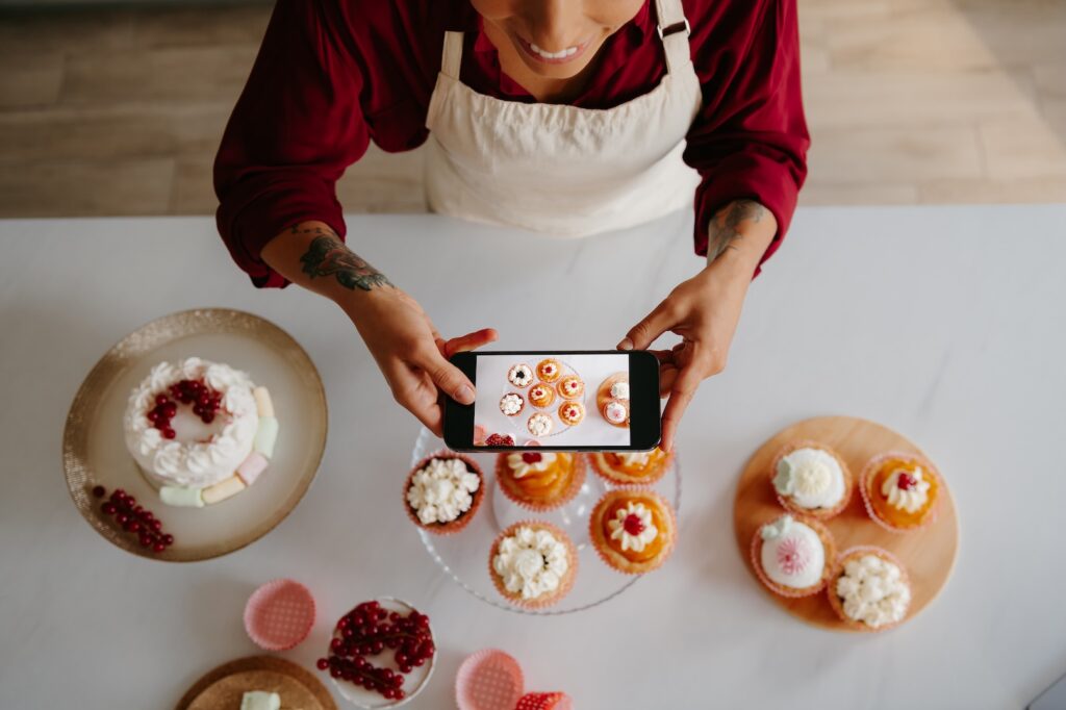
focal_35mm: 36
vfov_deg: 36.8
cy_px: 355
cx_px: 533
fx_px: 1066
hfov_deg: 53.1
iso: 500
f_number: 4
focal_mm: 36
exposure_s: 1/200
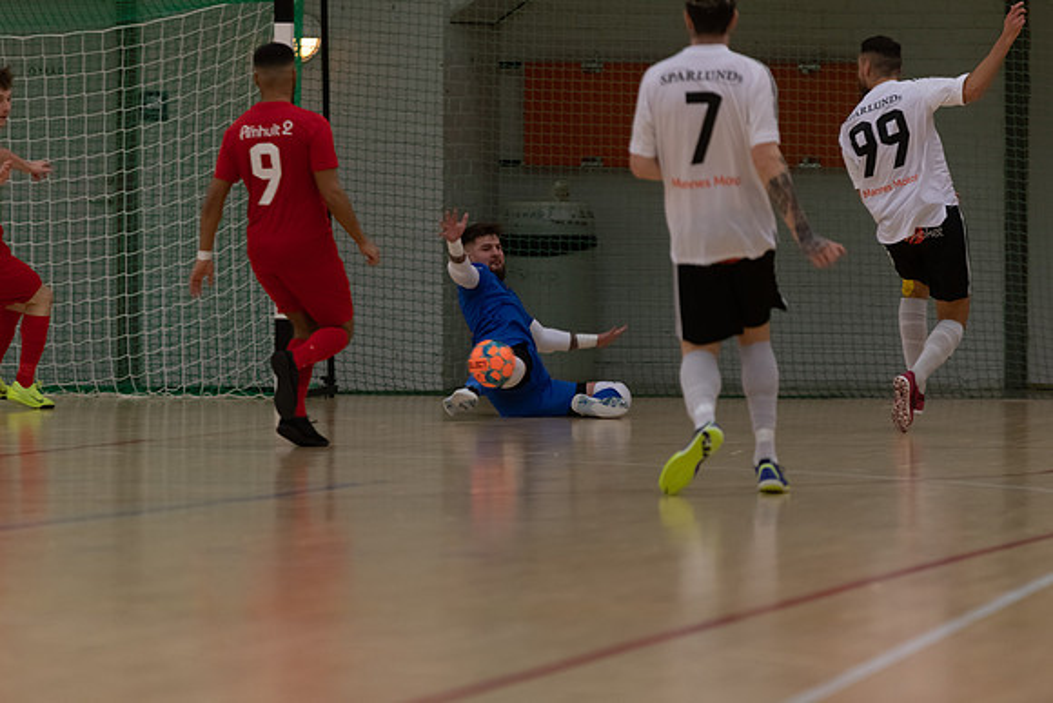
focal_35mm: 305
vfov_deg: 4.5
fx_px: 8930
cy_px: 352
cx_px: 526
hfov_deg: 6.7
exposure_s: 1/800
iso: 720
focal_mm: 200
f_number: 2.8
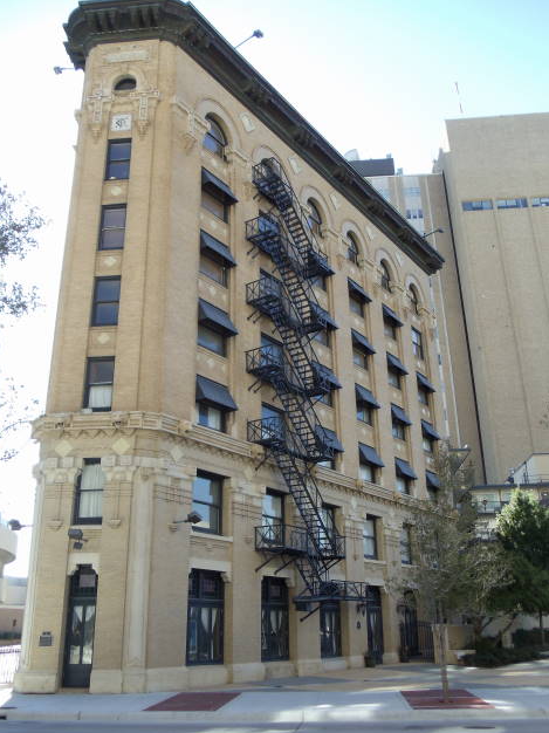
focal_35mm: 45
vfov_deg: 42.1
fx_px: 952
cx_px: 270
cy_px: 364
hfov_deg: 32.2
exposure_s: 1/320
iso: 100
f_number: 3.5
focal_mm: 6
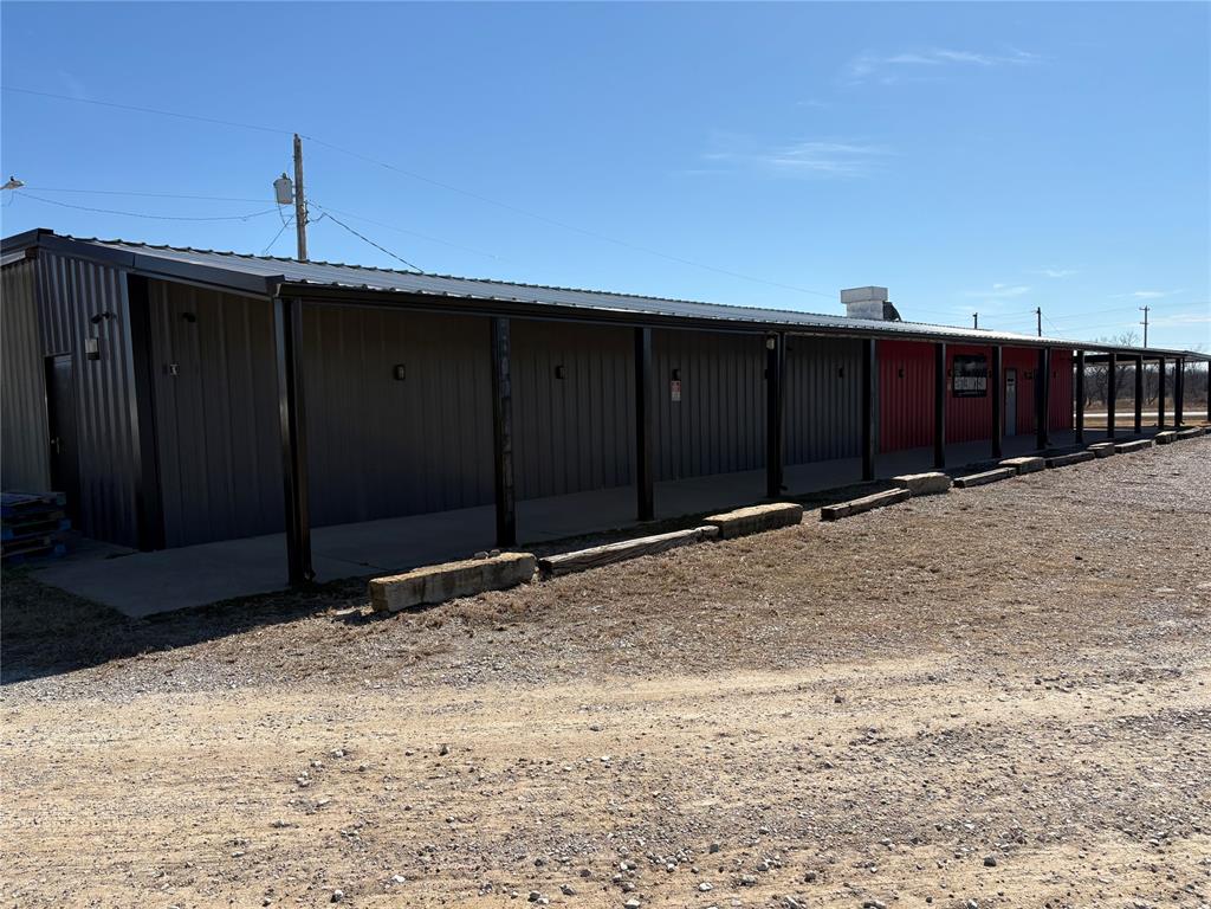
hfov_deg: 67.3
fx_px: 910
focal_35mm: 26
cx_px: 606
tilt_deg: -2.3
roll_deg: +1.1
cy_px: 454
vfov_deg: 53.1
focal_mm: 5.96
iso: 50
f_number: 1.6
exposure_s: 1/4950
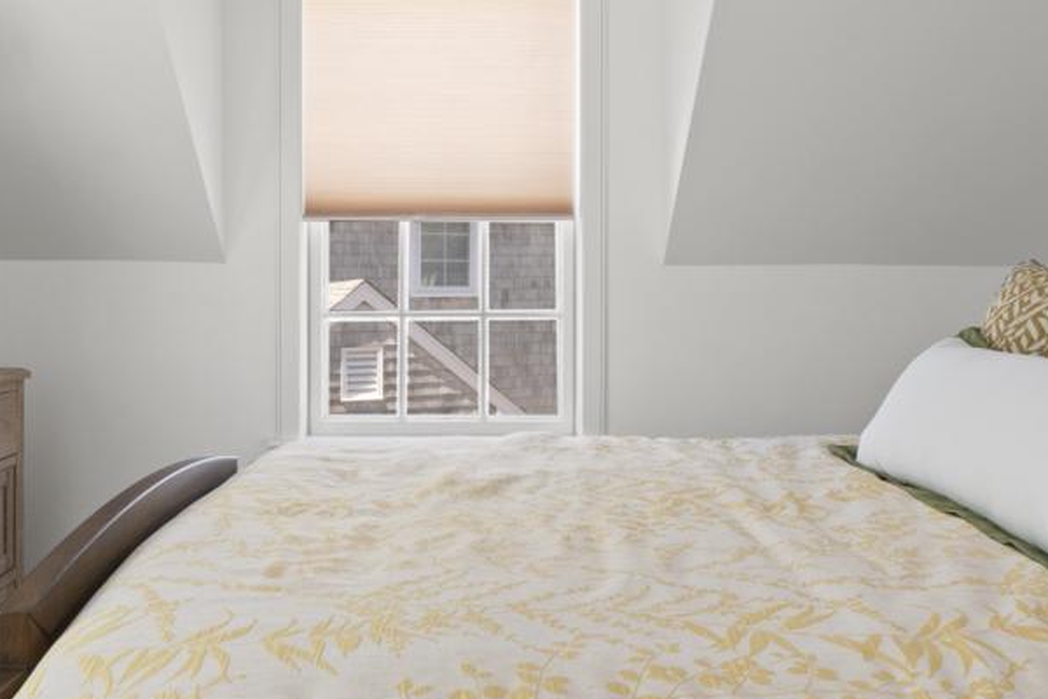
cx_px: 512
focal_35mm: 36
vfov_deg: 36.7
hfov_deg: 53.1
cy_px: 278
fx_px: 1048
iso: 500
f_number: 11
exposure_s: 1/10
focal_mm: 12
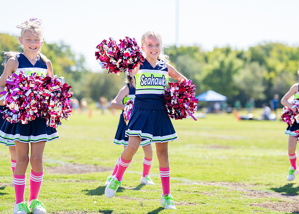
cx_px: 168
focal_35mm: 124
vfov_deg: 11.6
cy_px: 99
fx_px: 1053
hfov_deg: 16.2
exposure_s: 1/2000
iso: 200
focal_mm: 110
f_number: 2.8
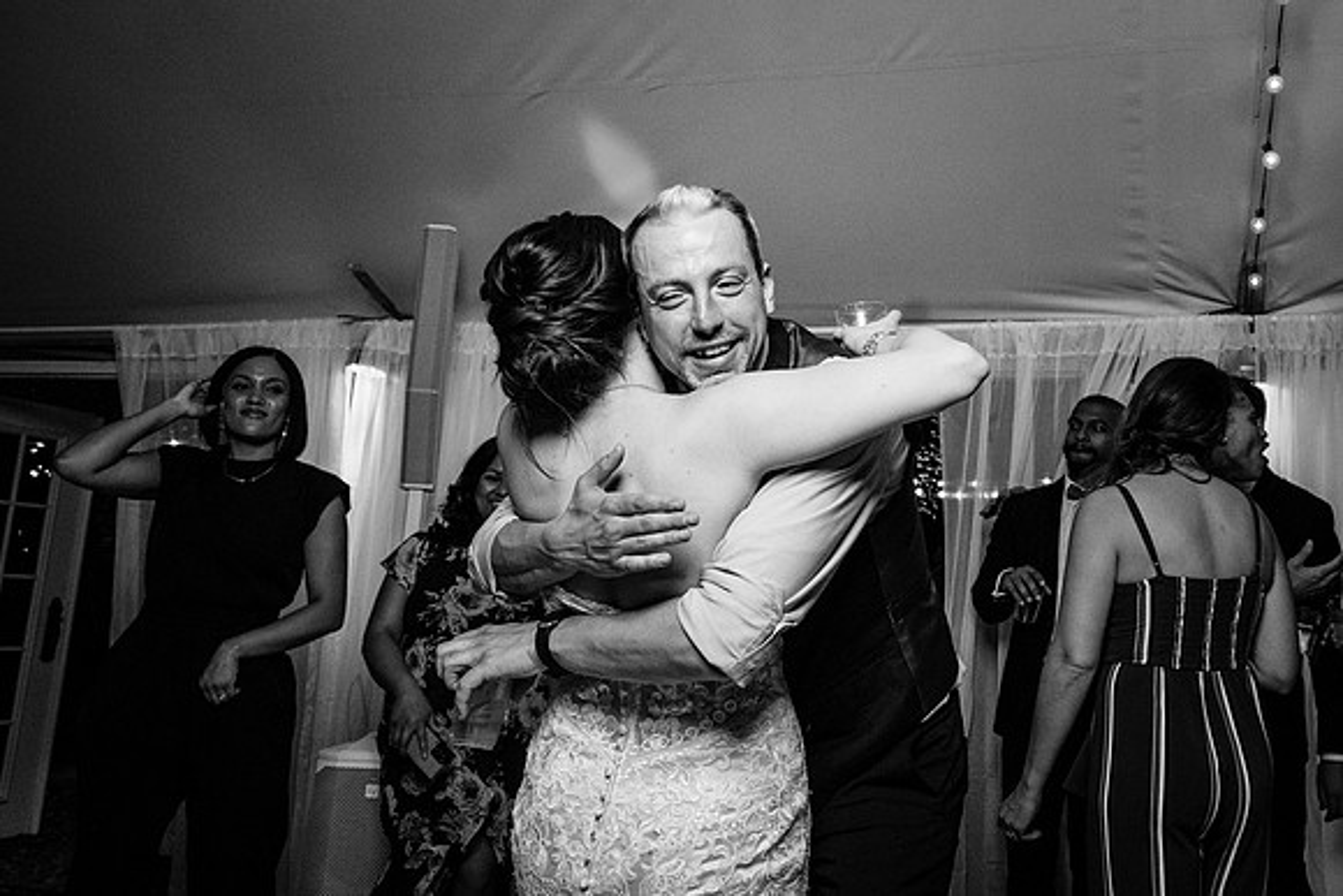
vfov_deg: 38.3
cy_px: 382
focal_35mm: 35
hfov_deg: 54.5
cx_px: 833
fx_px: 1288
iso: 2000
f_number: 5.6
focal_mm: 25
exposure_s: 1/200
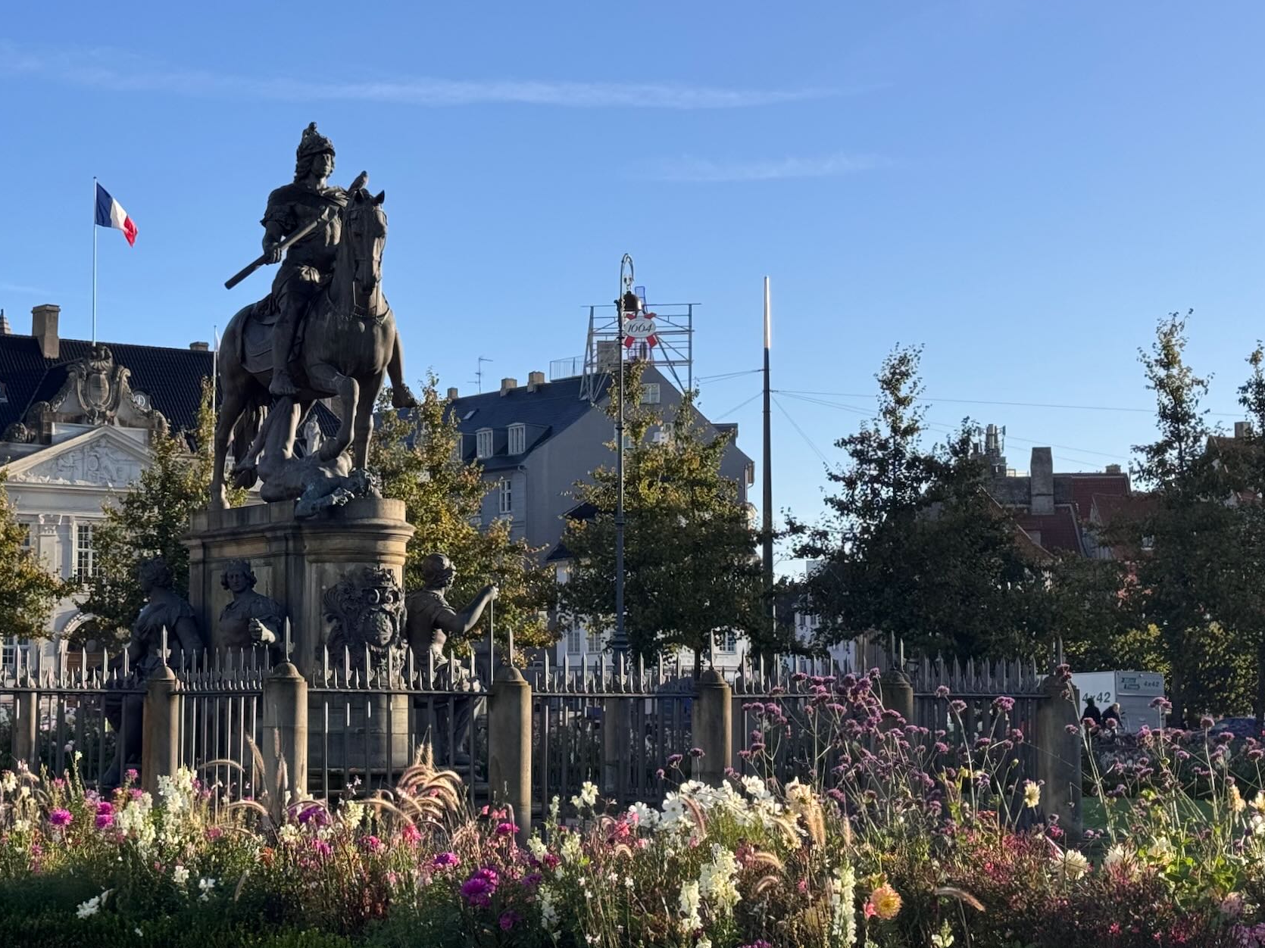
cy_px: 512
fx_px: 2521
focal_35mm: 69
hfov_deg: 27.9
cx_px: 372
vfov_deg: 21.3
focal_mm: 6.76
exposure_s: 1/3096
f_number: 1.78
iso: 64
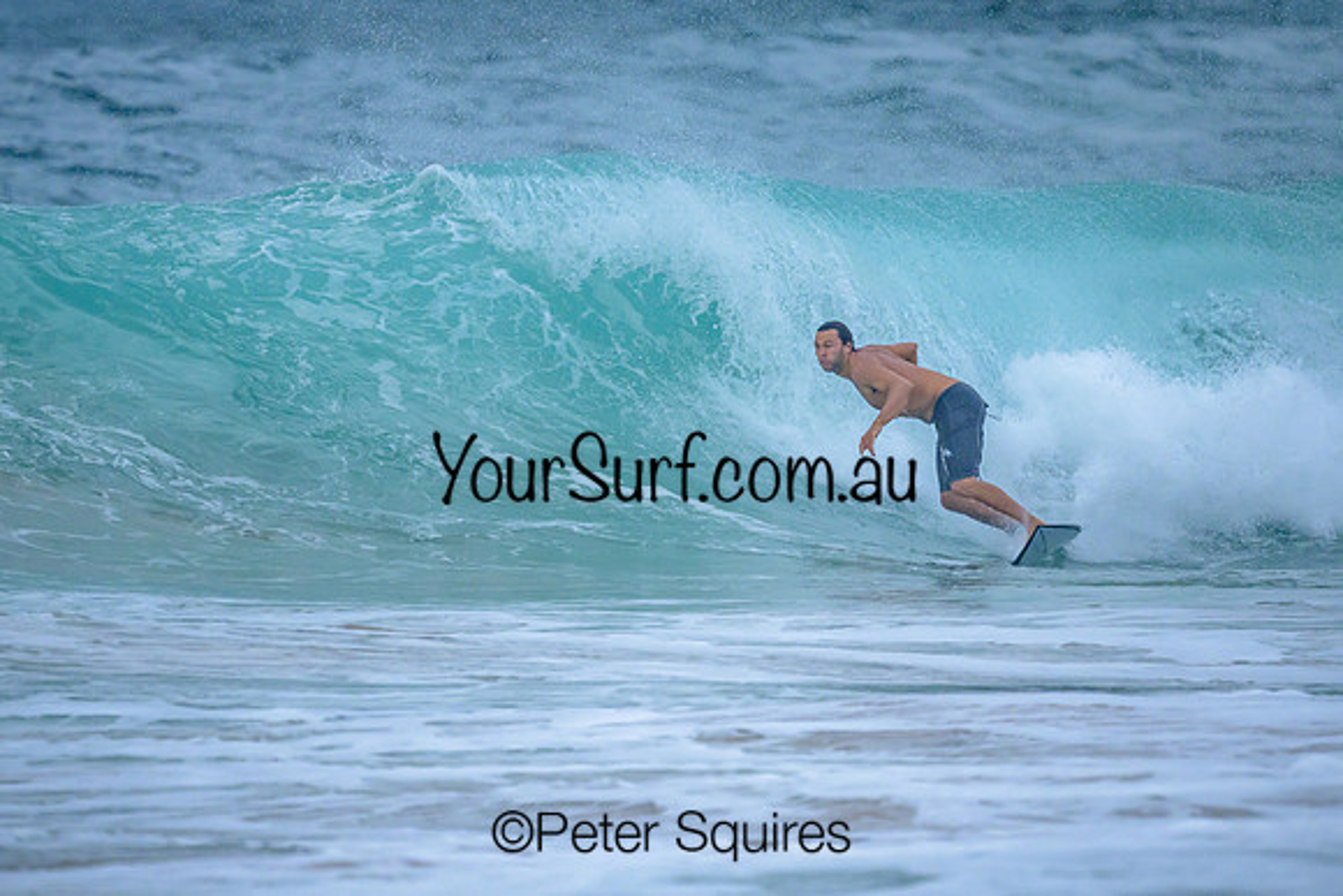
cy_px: 440
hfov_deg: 1.9
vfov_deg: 1.3
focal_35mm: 1094
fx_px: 40833
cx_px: 635
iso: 1000
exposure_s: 1/3200
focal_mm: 800
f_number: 6.3
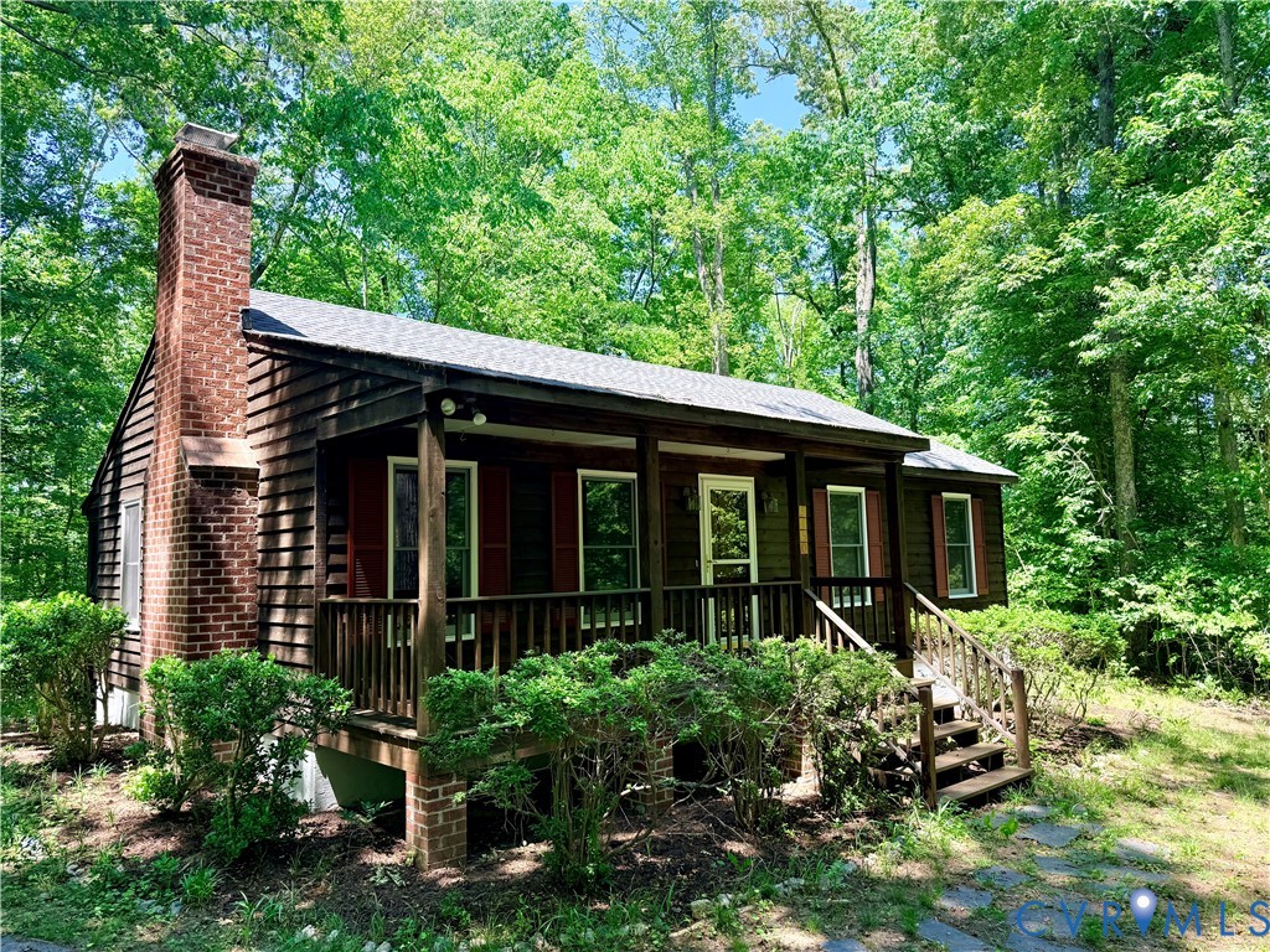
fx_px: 881
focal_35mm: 24
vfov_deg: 56.8
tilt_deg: +6.0
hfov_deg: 71.6
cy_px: 476
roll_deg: +1.7
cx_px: 635
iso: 80
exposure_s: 1/517
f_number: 1.78
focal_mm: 6.76
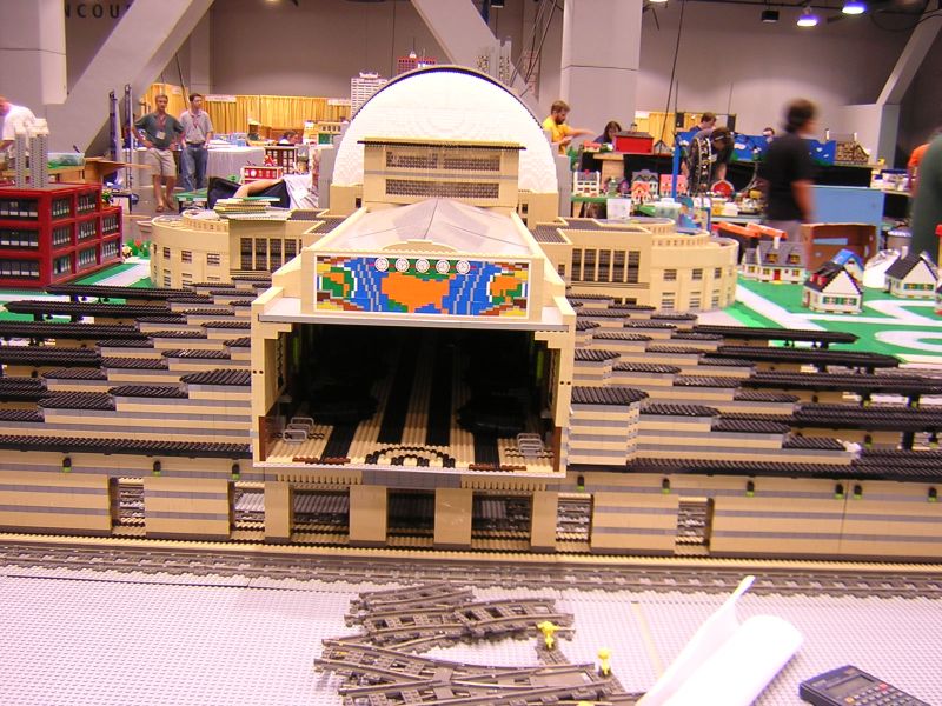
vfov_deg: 39.7
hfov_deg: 51.4
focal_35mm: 36
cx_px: 471
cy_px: 353
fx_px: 980
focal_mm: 4.7
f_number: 2.6
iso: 100
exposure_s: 1/4.7
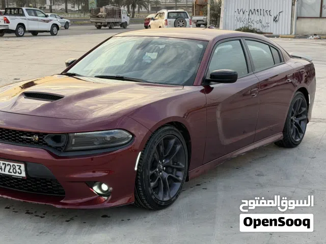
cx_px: 163
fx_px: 452
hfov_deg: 39.7
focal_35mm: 48
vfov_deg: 30.3
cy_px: 122
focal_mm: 6.76
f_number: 1.78
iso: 64
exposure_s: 1/361
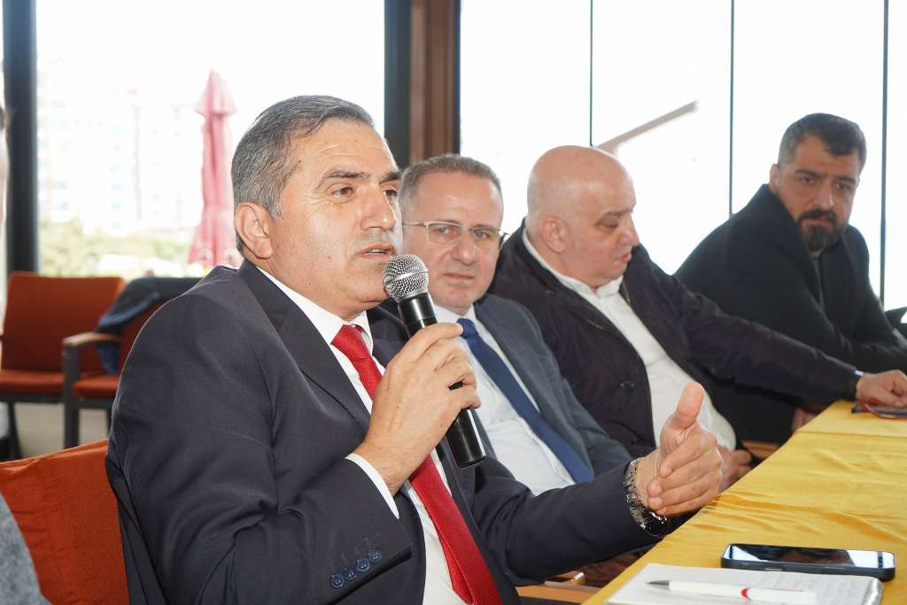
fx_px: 1411
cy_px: 302
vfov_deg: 24.2
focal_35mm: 56
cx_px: 454
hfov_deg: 35.6
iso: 160
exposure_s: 1/60
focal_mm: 56
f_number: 5.6
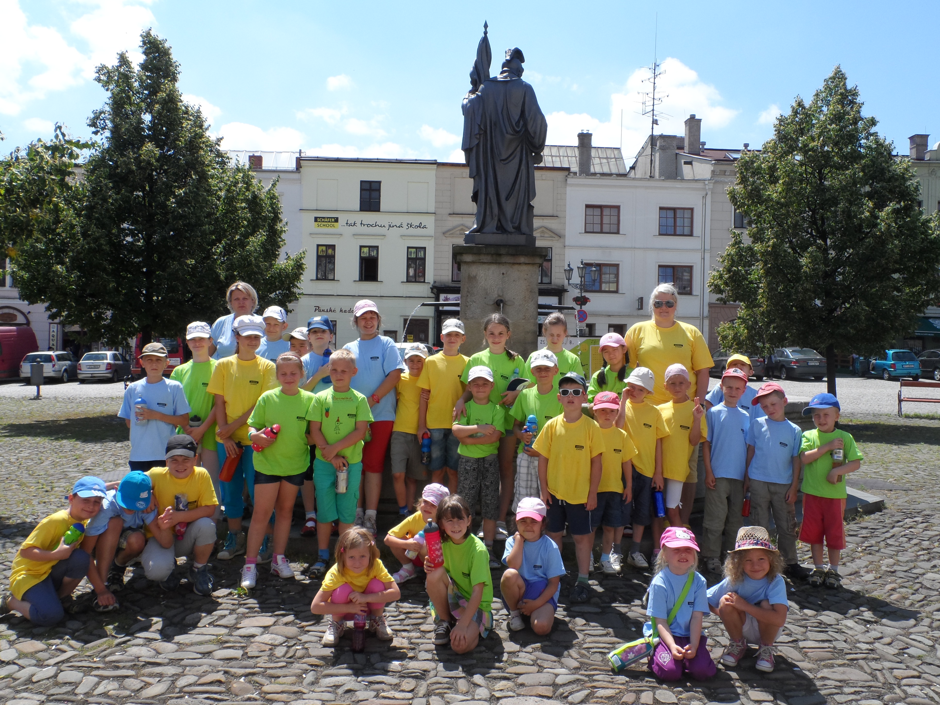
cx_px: 470
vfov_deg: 44.2
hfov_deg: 56.8
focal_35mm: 32
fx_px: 869
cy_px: 352
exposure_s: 1/500
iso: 80
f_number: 4.8
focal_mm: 5.3
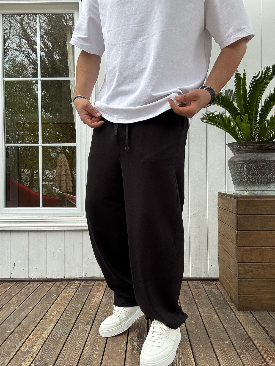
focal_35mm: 30
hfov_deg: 46.8
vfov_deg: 60.0
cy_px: 183
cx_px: 138
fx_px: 318
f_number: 1.9
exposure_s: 1/140
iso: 20
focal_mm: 2.69
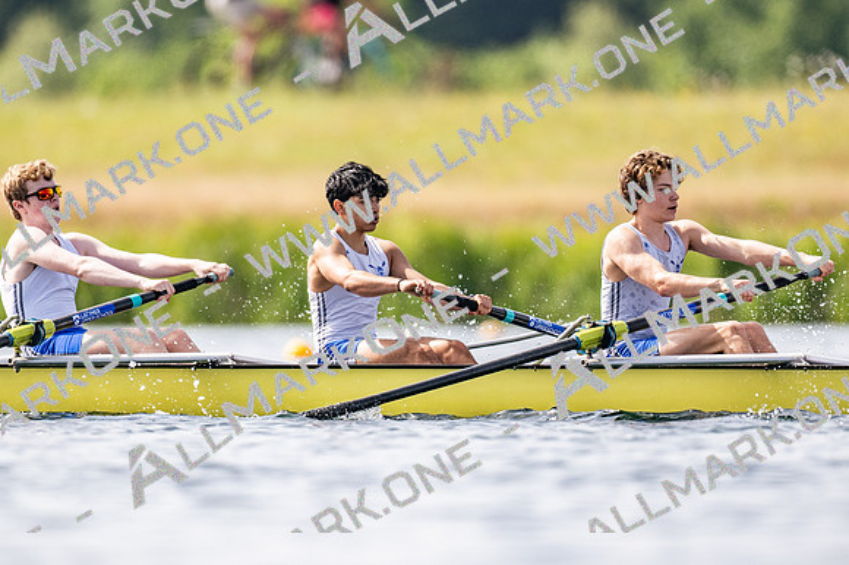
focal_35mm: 900
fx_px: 21212
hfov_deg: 2.3
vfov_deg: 1.5
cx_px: 424
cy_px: 282
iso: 200
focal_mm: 600
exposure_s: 1/2500
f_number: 4
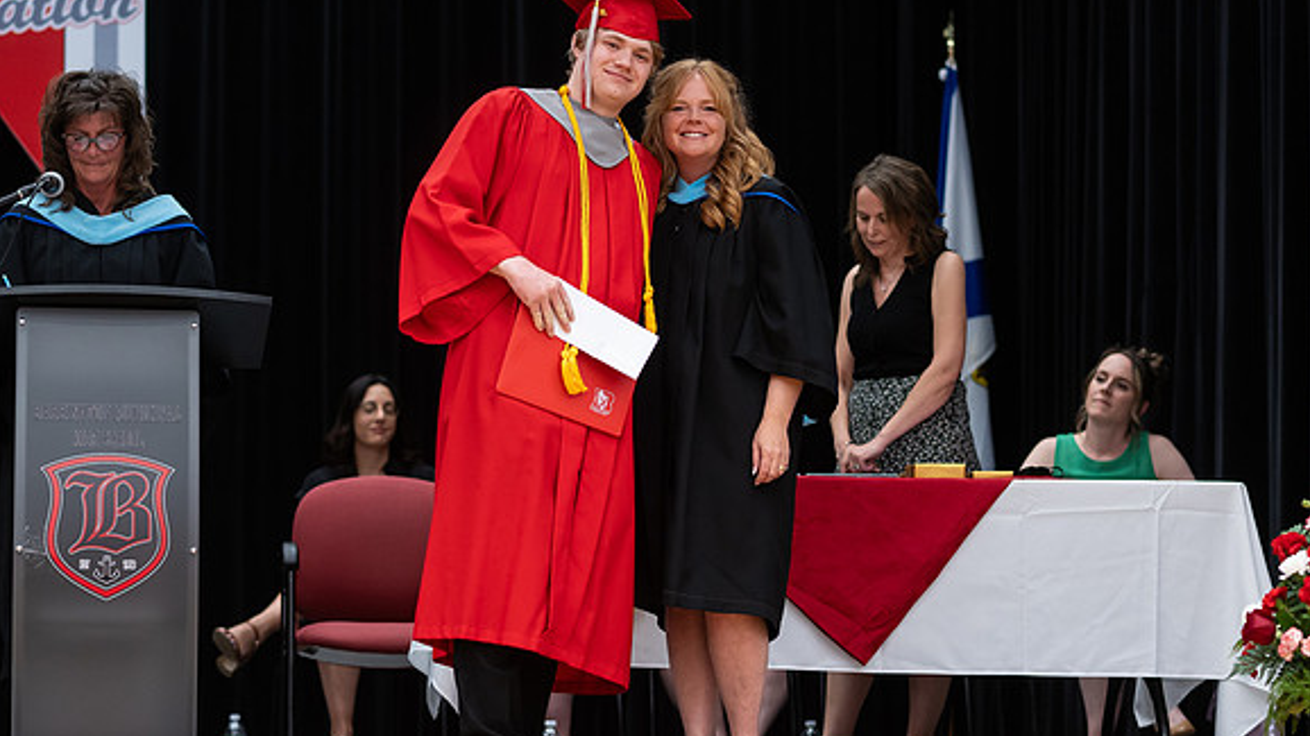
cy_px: 406
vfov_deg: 10.4
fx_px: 4029
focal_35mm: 116
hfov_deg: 18.5
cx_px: 655
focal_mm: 85
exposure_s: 1/200
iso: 1000
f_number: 2.8
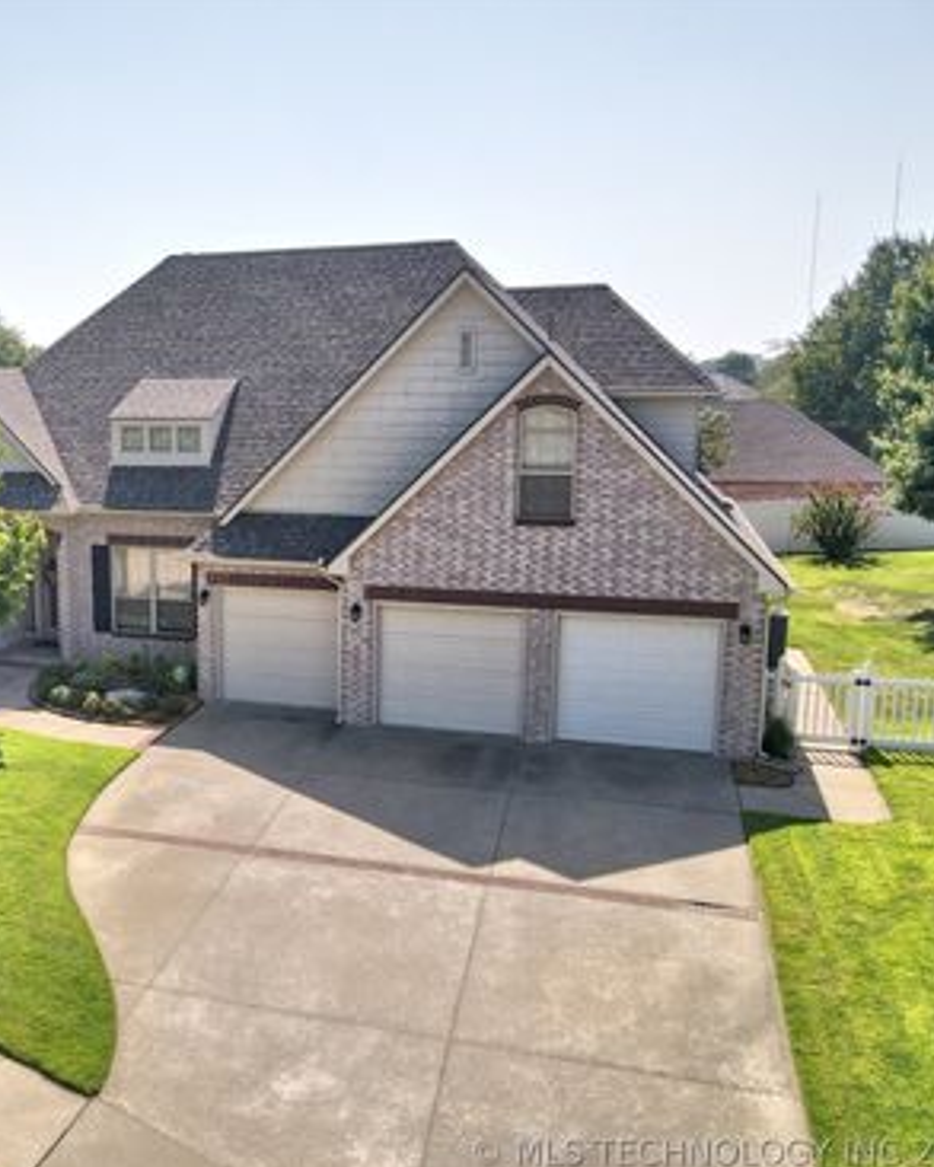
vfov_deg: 55.7
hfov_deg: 44.0
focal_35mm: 32
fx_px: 1105
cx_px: 210
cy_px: 582
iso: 100
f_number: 2.8
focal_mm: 4.5
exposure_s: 1/1000
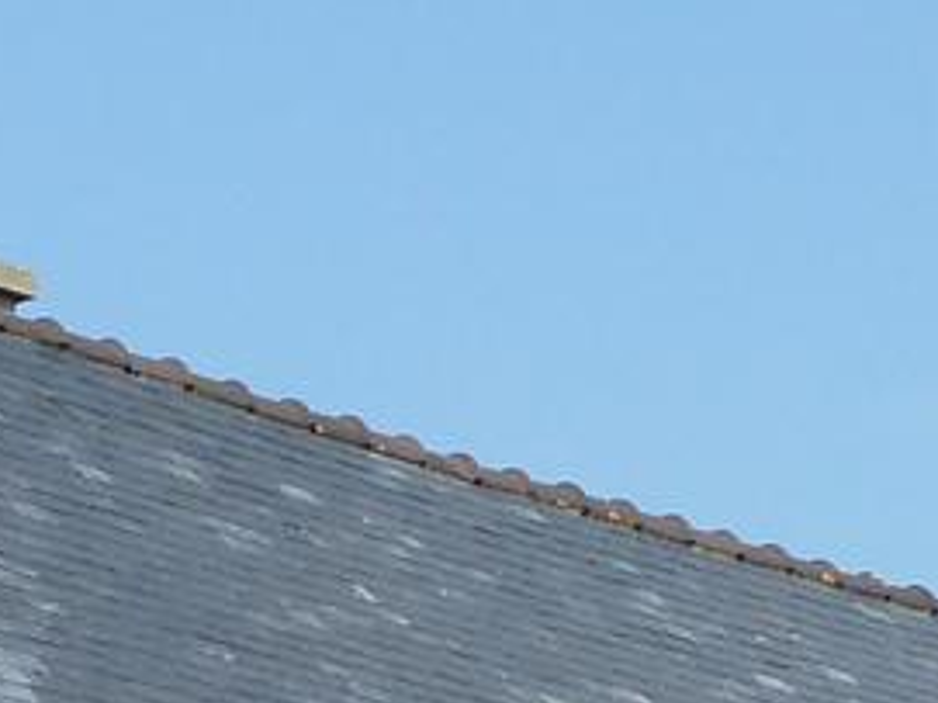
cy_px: 2040
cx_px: 253
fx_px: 7042
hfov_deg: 7.6
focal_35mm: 260
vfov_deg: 5.4
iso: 80
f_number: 4.5
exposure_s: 1/400
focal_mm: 7.3
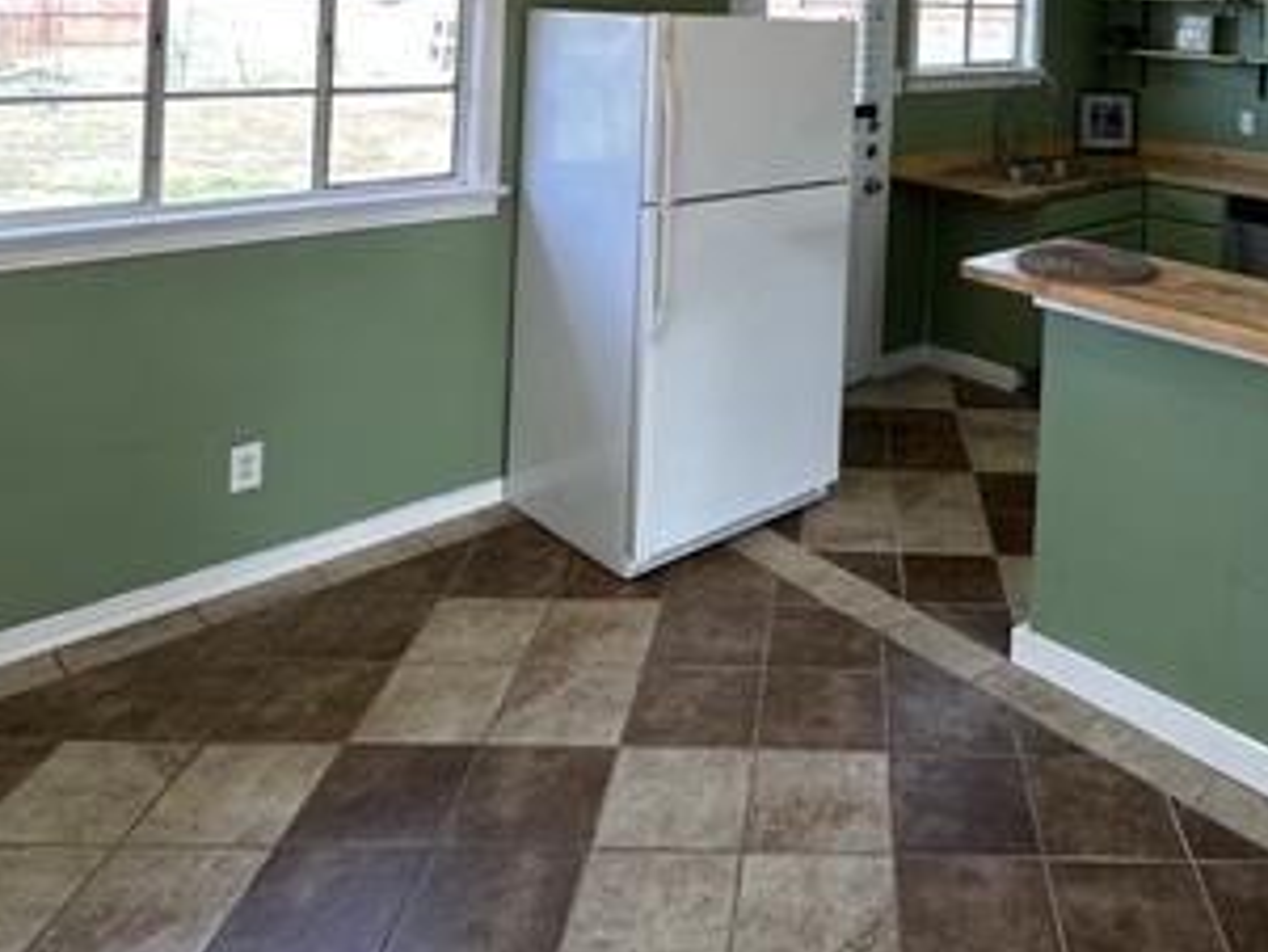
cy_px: -4
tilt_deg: +0.6
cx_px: 895
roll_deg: -3.3
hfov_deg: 56.4
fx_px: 1136
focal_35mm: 31
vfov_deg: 39.9
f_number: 2.2
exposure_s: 1/120
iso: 50
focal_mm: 2.22
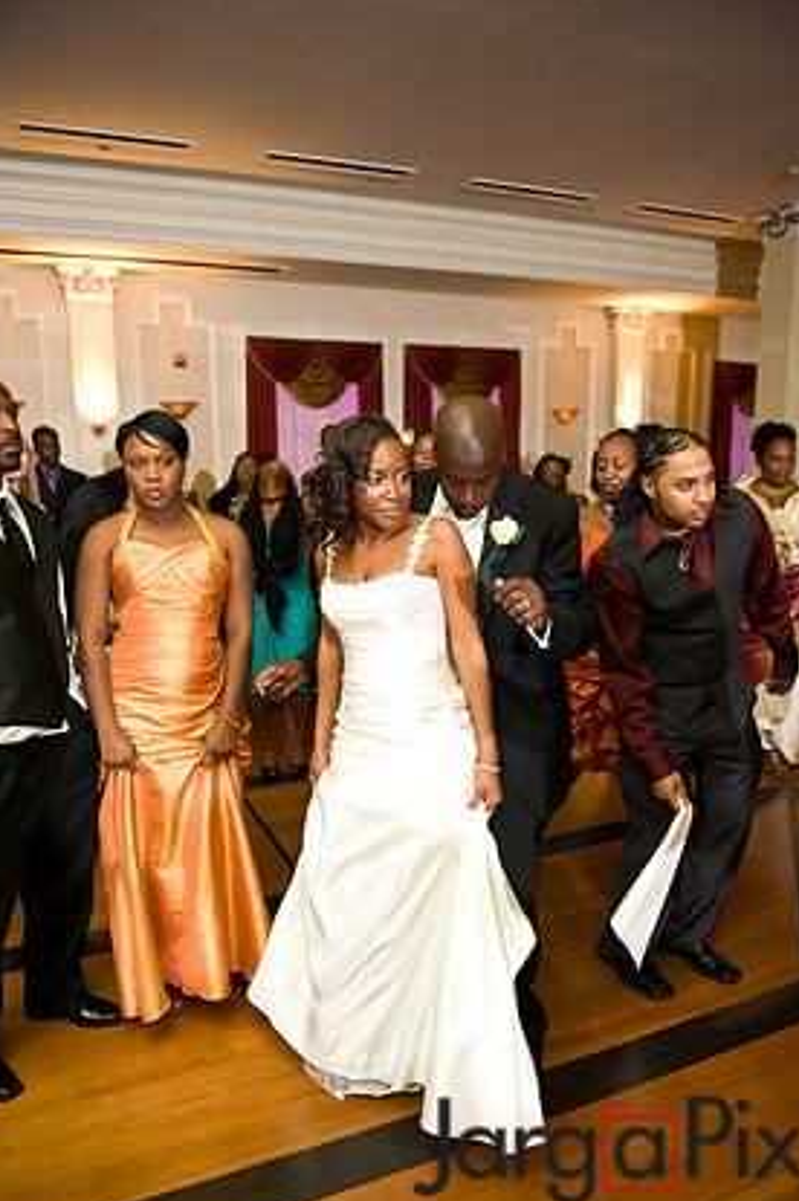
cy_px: 640
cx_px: 407
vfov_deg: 69.4
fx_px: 867
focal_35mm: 26
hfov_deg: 49.5
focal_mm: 24
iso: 3200
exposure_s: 1/125
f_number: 3.2
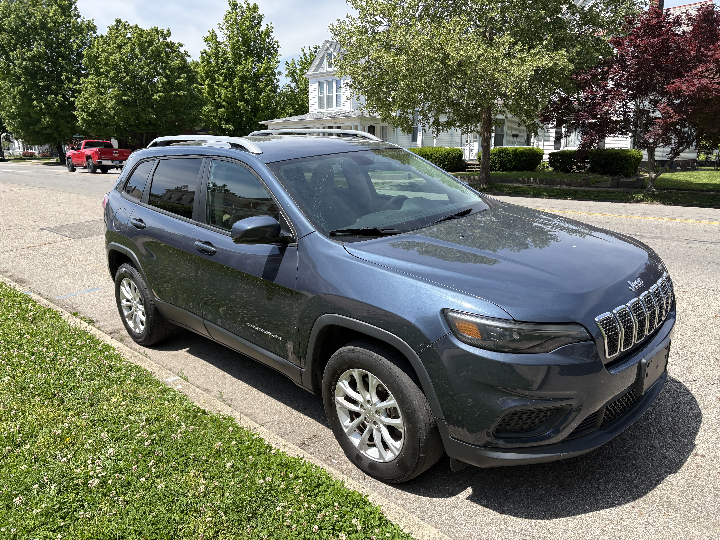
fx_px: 541
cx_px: 360
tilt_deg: -11.8
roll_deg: +0.5
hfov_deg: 67.3
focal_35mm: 26
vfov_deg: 53.1
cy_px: 270
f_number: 1.6
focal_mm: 5.96
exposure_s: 1/1848
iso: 50
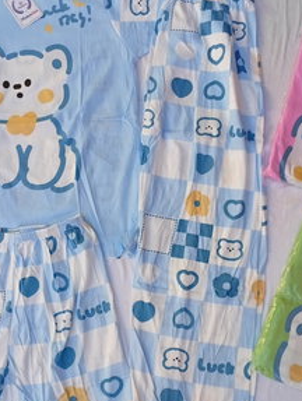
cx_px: 131
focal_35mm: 50
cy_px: 234
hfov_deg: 29.1
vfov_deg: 38.0
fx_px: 580
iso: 60
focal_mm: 3.98
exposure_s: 1/100
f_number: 1.8
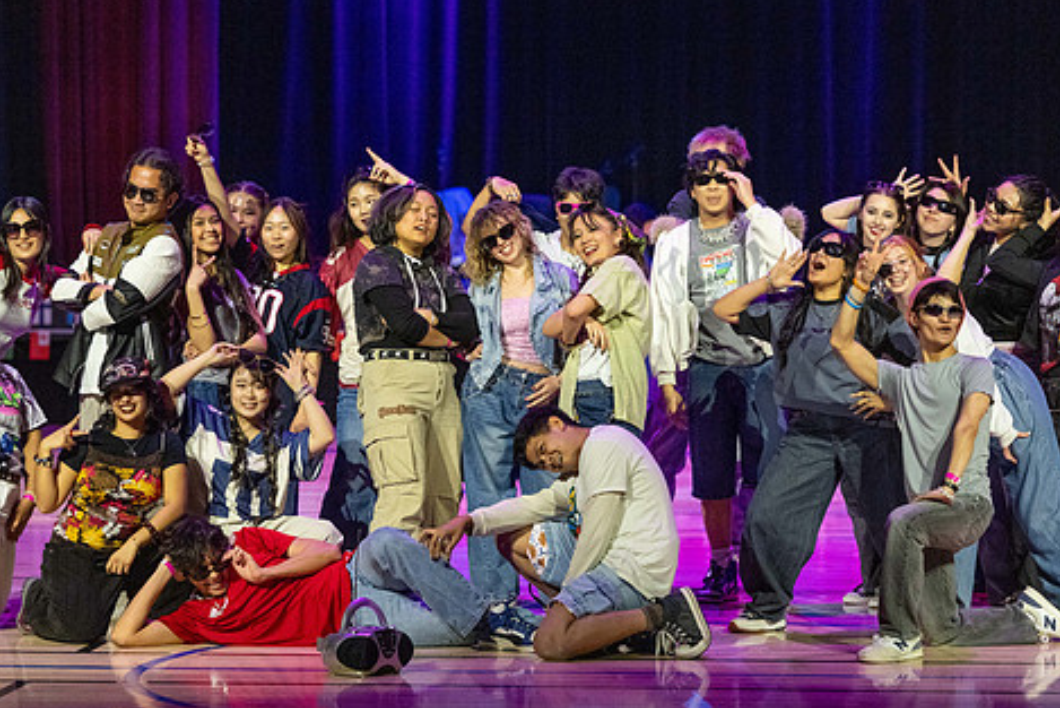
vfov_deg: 10.1
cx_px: 527
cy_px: 336
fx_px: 4005
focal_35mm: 136
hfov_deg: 15.1
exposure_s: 1/160
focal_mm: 110
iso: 4000
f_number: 3.2
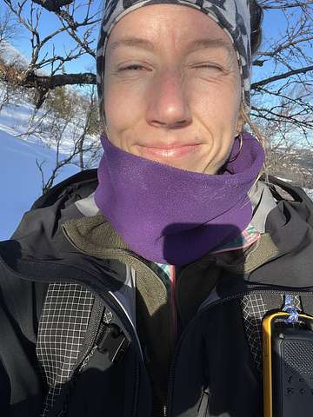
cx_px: 156
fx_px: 362
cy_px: 208
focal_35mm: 30
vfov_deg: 60.0
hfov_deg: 46.8
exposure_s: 1/1018
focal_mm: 2.71
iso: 32
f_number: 2.2
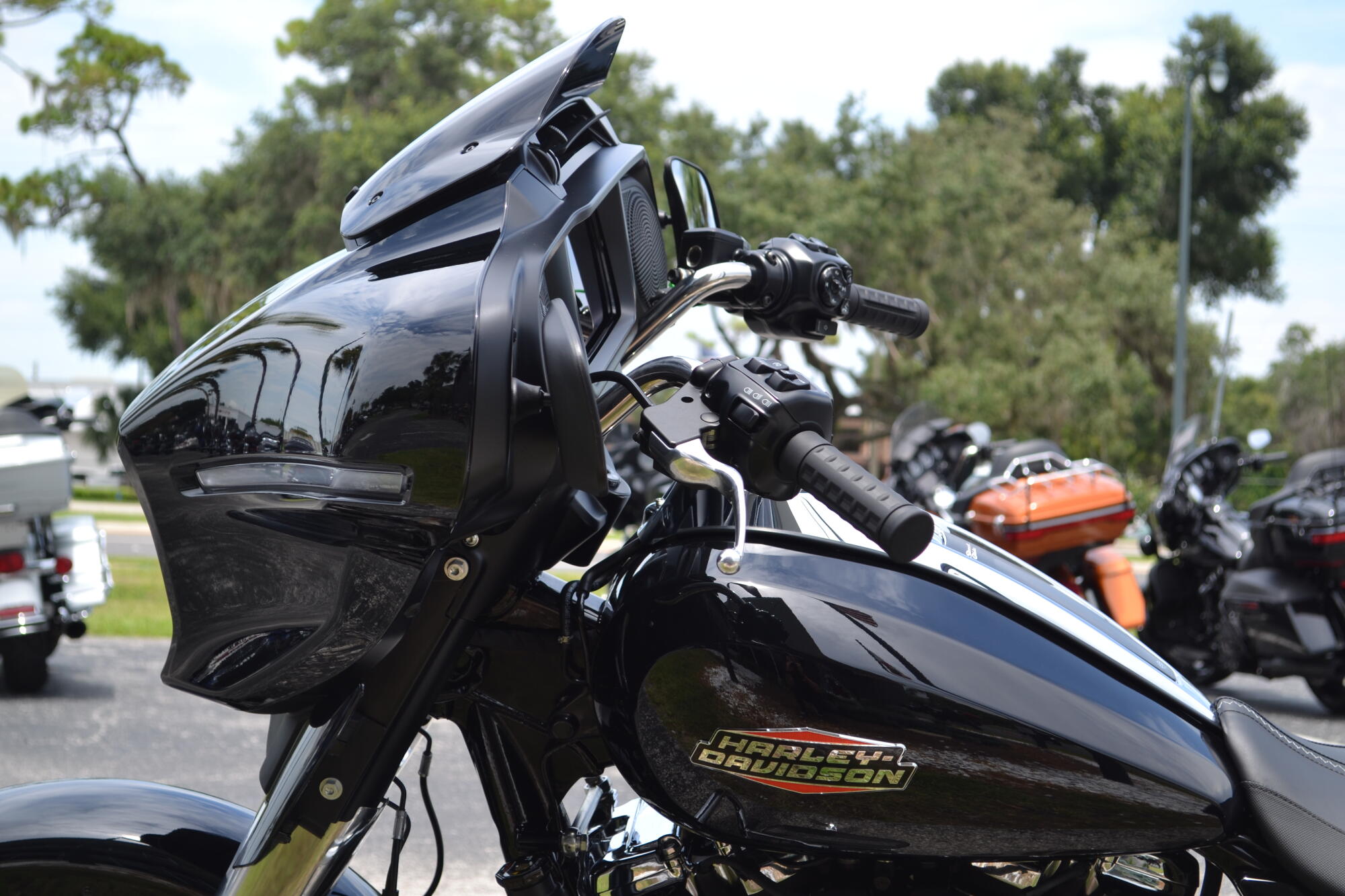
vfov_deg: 19.7
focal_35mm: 69
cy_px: 448
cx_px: 672
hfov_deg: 29.2
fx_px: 2578
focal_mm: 46
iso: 100
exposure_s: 1/200
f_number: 7.1
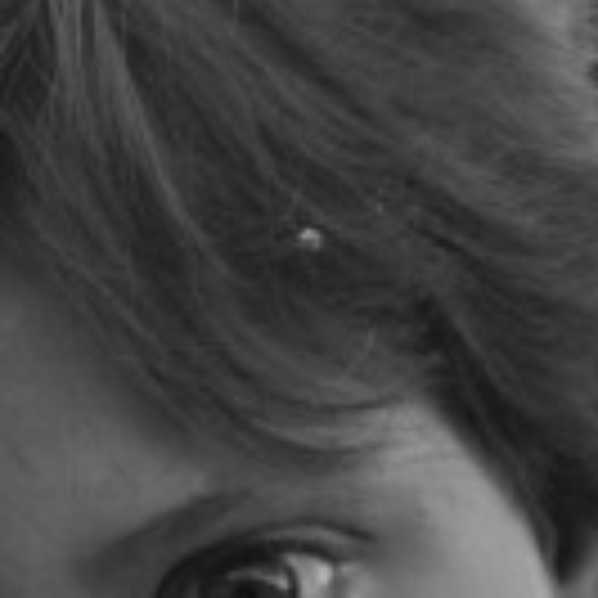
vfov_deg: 2.1
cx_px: 220
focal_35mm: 842
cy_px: 643
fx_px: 16457
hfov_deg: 2.1
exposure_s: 1/400
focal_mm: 220
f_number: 6.3
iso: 1600
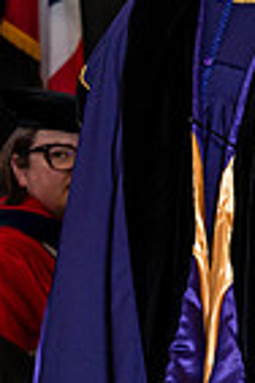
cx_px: 372
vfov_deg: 7.1
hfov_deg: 4.7
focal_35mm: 289
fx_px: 3070
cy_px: 221
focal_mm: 70
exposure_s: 1/200
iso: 1250
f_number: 5
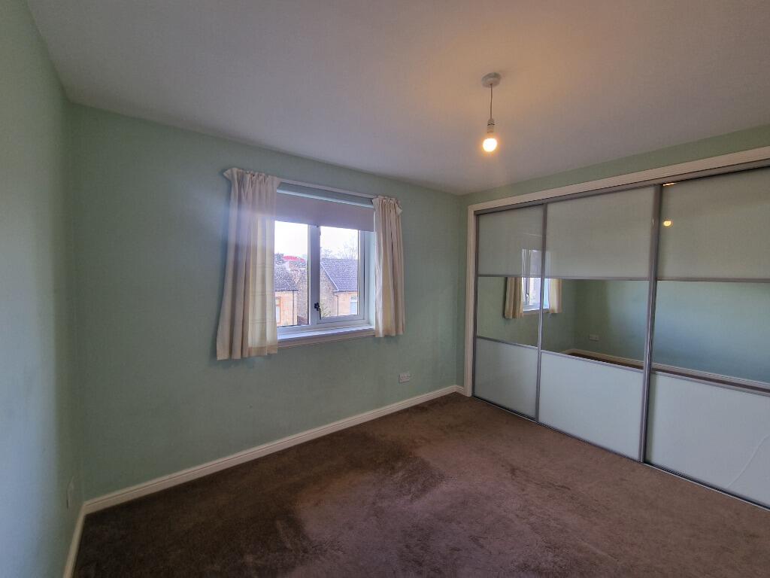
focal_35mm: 13
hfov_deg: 106.2
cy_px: 289
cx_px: 385
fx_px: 289
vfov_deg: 89.9
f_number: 2.2
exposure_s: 1/50
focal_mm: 2.2
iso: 64
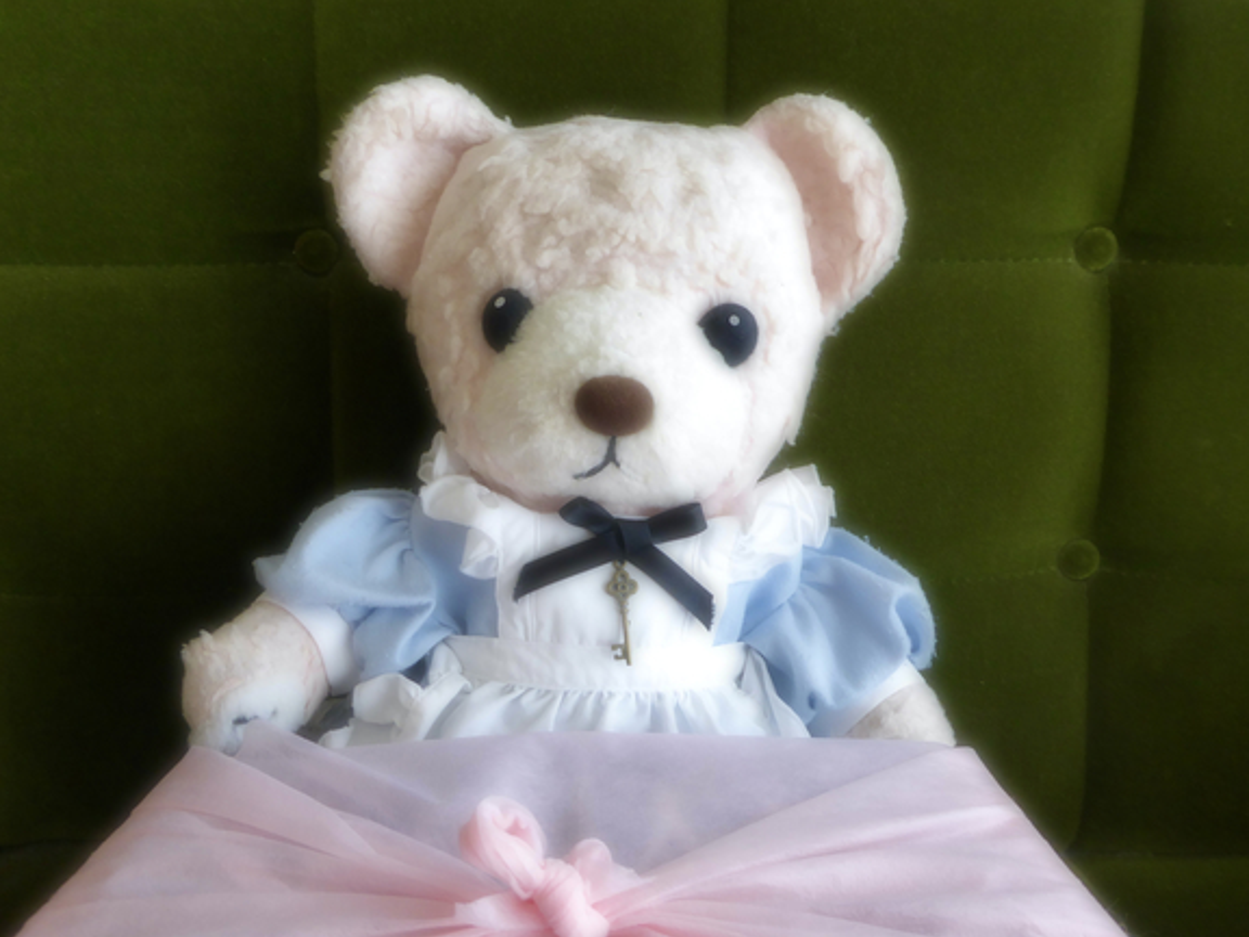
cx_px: 624
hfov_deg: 69.4
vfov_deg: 54.9
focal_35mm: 25
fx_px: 902
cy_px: 468
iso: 400
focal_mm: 4.3
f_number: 3.3
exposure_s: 1/25
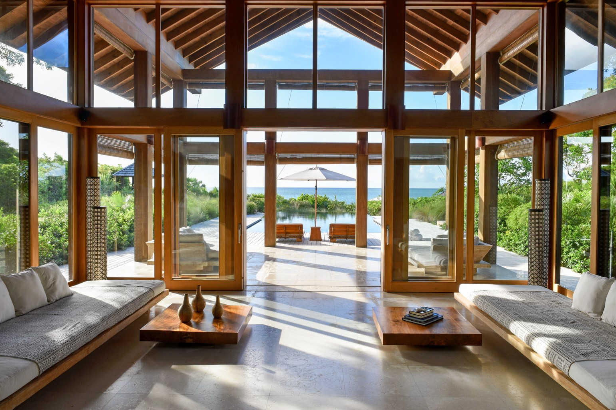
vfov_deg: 51.3
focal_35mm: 25
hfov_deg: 71.5
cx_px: 313
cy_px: 198
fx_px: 428
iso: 64
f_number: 16
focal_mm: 24
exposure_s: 1/20
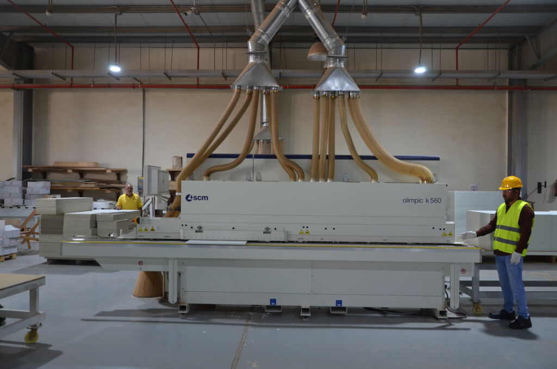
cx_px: 278
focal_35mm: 27
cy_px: 184
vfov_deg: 47.7
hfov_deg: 67.5
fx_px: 417
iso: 400
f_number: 4
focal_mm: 18
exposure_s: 1/60
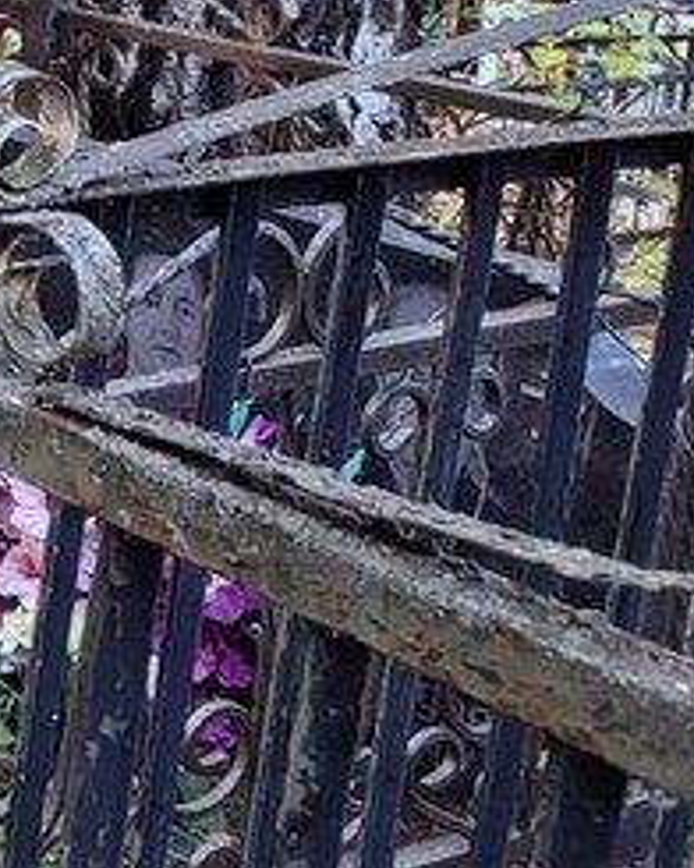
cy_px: 163
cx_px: -963
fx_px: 2619
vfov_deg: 18.6
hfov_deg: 12.1
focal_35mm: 102
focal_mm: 6.04
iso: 70
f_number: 1.9
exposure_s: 1/50
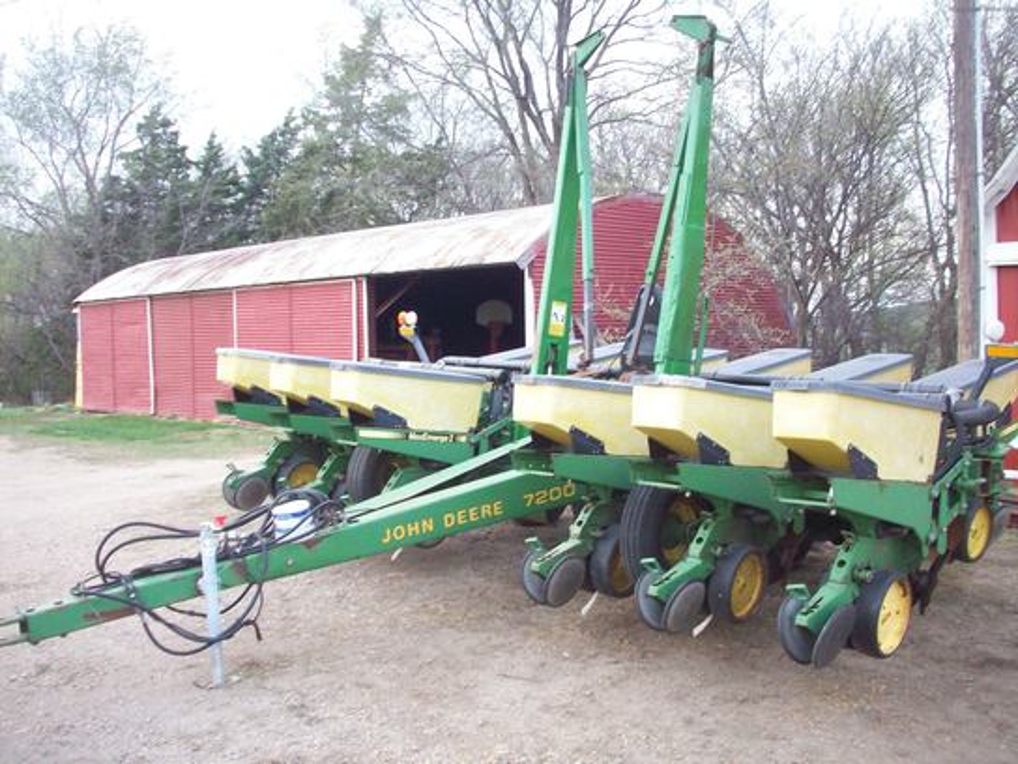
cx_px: 509
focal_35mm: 37
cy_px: 382
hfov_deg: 50.1
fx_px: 1088
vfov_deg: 38.7
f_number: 2.8
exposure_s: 1/57
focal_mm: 6.2
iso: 160
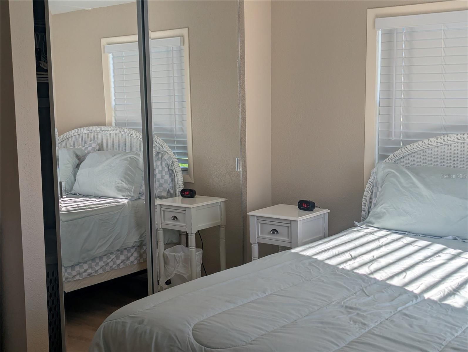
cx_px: 234
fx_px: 650
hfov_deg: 39.6
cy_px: 176
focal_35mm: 48
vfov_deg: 30.3
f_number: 1.85
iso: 40
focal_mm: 6.81
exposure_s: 1/724
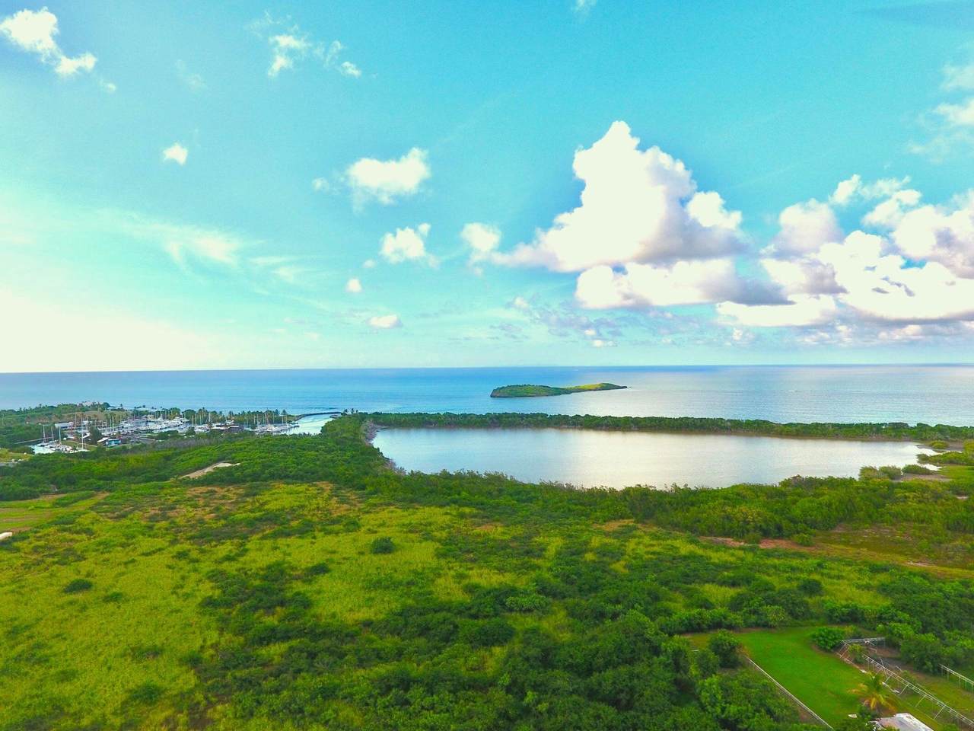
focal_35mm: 20
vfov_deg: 66.0
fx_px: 563
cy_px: 366
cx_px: 487
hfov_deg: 81.7
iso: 100
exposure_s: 1/654
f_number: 2.8
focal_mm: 3.61
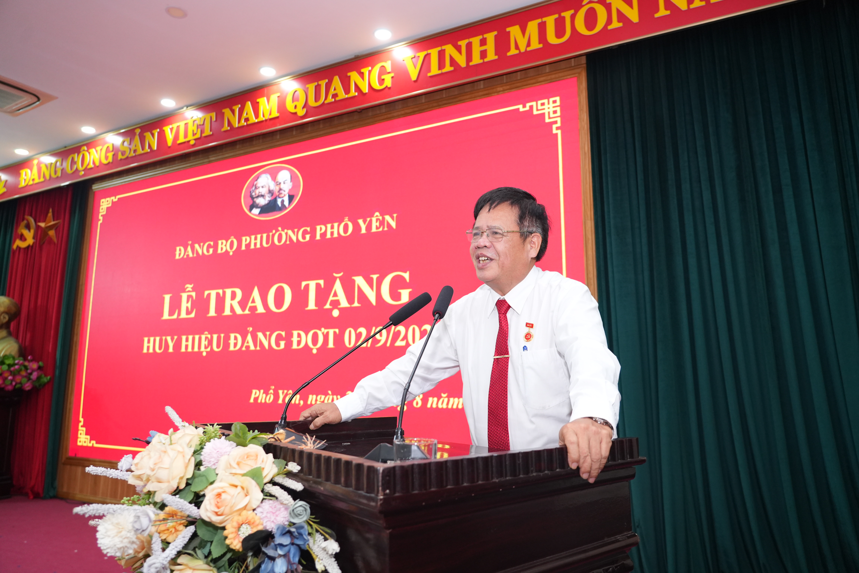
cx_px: 430
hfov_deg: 73.7
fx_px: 573
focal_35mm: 24
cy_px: 286
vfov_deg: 53.1
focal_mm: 24
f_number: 4
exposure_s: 1/125
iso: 2000
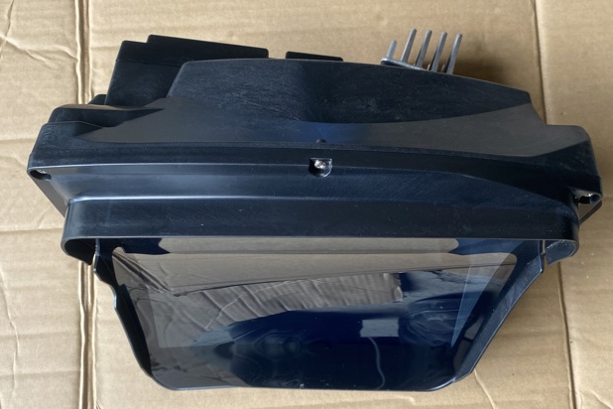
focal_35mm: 28
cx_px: 307
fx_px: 477
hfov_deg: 65.5
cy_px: 223
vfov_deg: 46.3
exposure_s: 1/121
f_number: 1.8
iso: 64
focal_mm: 4.25
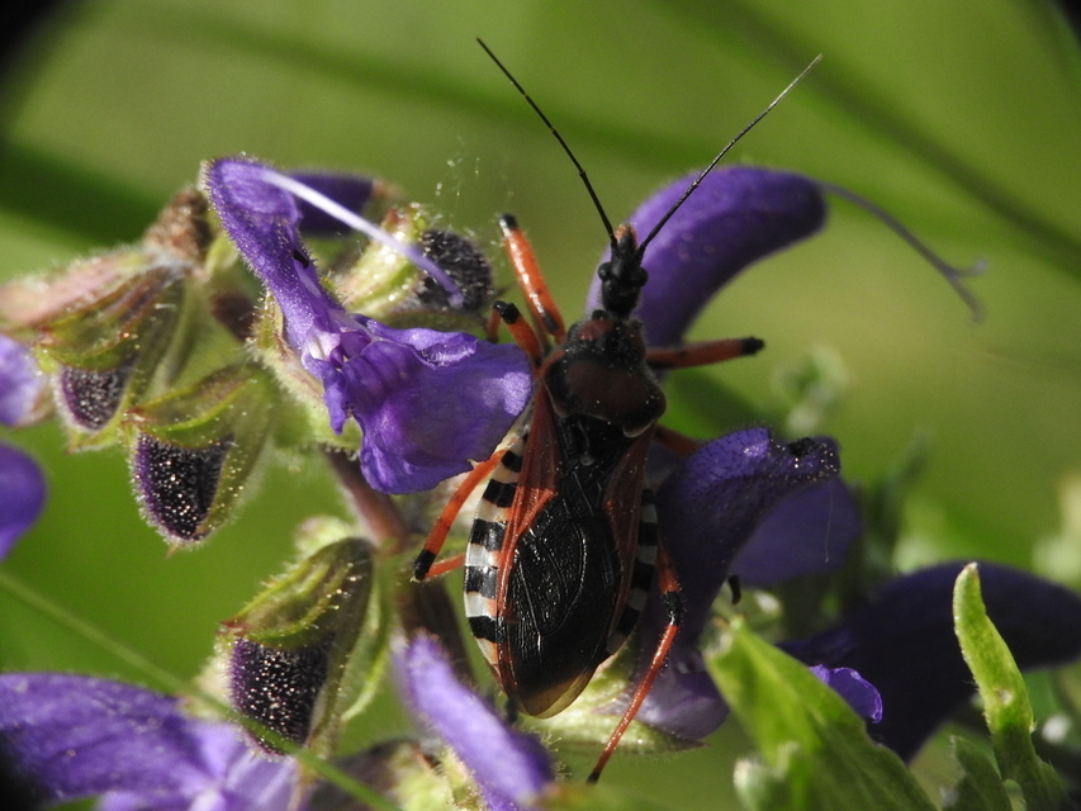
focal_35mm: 105
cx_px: 540
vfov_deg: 14.1
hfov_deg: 18.7
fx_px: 3279
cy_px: 406
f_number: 4.8
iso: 400
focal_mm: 18.8
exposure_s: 1/1600
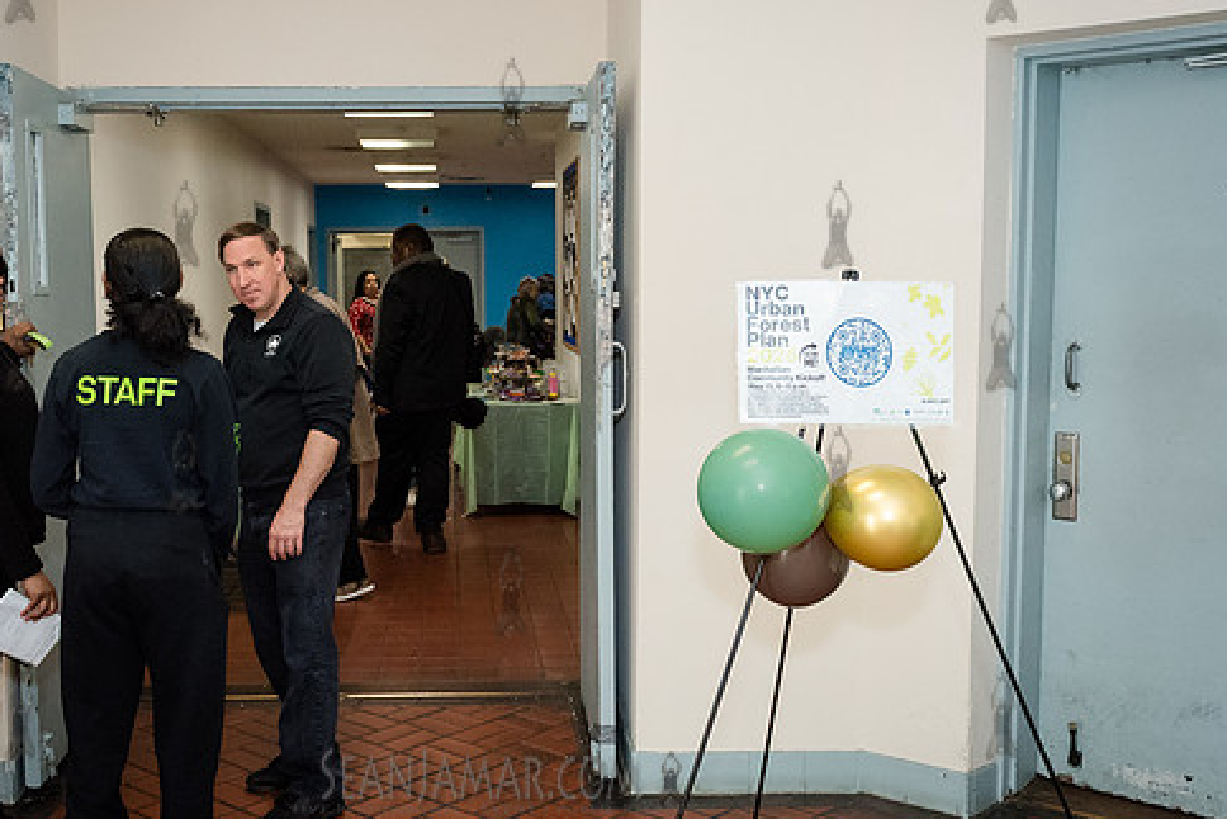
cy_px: 441
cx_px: 505
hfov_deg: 44.3
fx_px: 1500
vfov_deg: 30.5
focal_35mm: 44
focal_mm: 26
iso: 4000
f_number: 4.5
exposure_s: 1/250
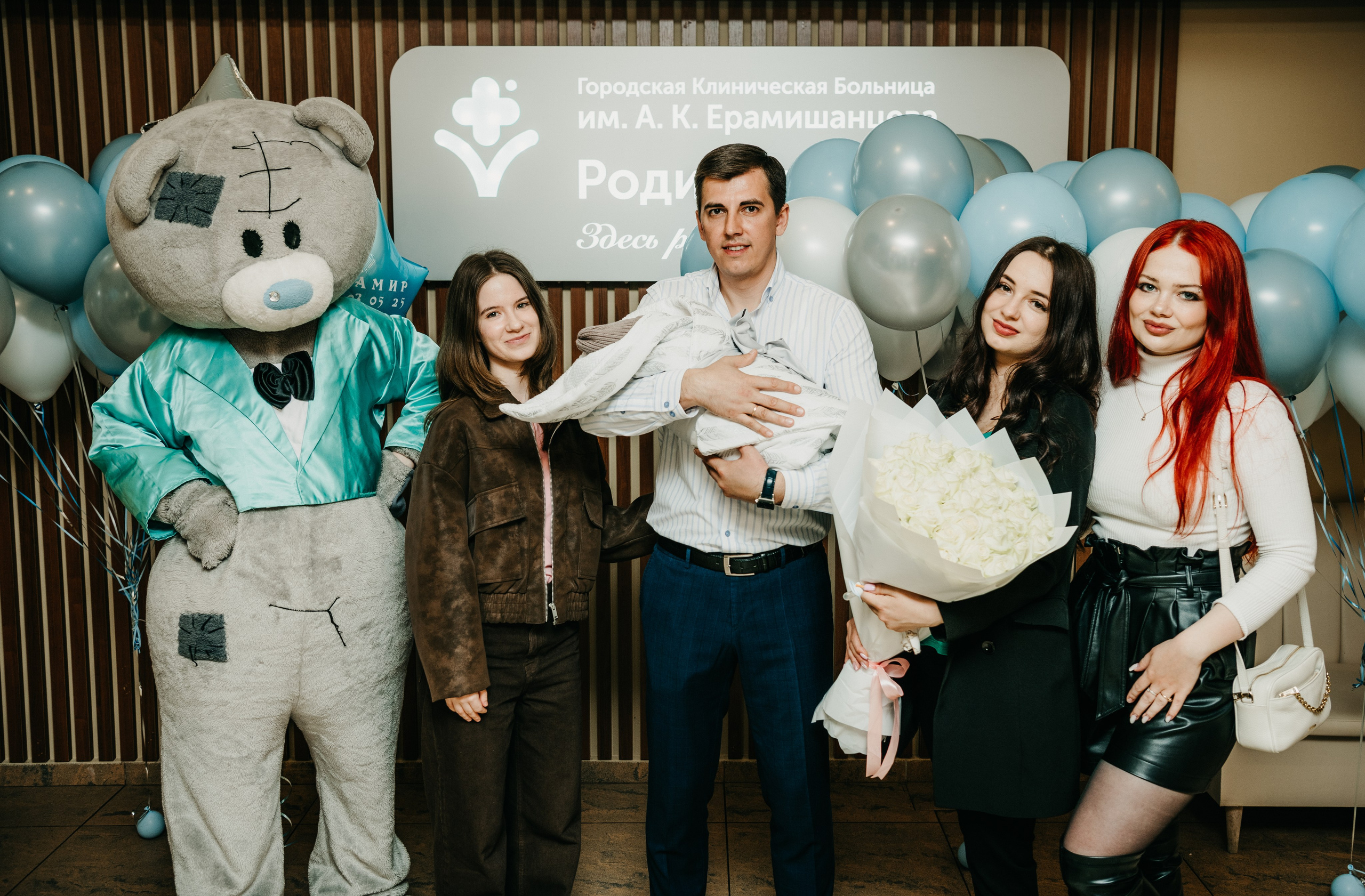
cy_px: 436
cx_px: 690
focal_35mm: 37
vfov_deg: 35.2
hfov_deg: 51.5
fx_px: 1414
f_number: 4
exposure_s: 1/160
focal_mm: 36
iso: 200
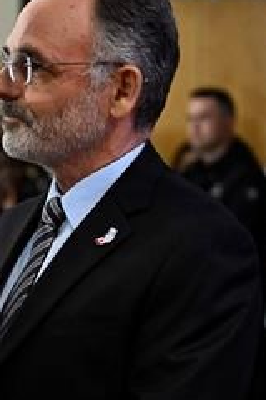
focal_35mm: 173
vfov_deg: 11.9
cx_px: -47
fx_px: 1917
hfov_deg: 7.9
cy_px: 192
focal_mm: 64
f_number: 3.2
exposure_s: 1/200
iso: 8000
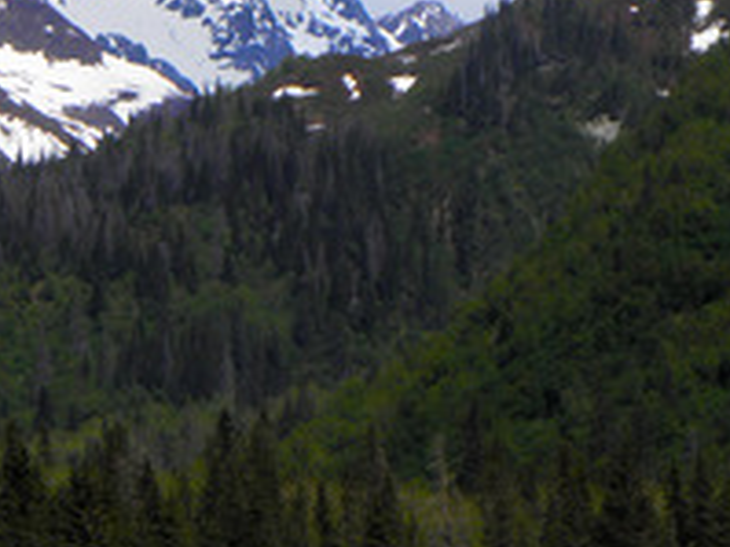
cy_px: 431
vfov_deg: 4.8
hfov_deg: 6.4
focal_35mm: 307
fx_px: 6470
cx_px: -37
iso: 64
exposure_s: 1/640
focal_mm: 21.86
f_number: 5.6
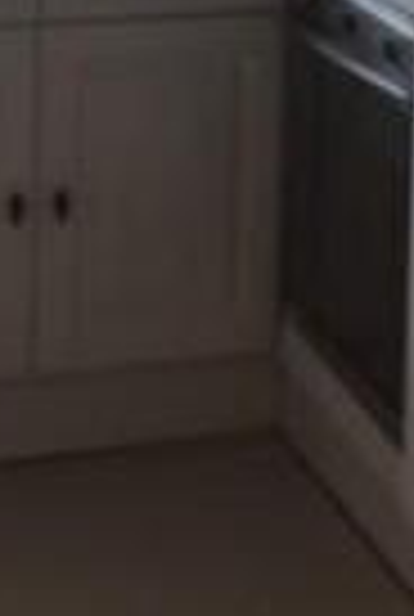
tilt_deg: -4.0
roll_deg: -1.7
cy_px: -299
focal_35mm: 128
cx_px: 466
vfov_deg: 14.9
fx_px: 2197
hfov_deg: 10.6
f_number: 2.2
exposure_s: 1/33
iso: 50
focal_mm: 4.15
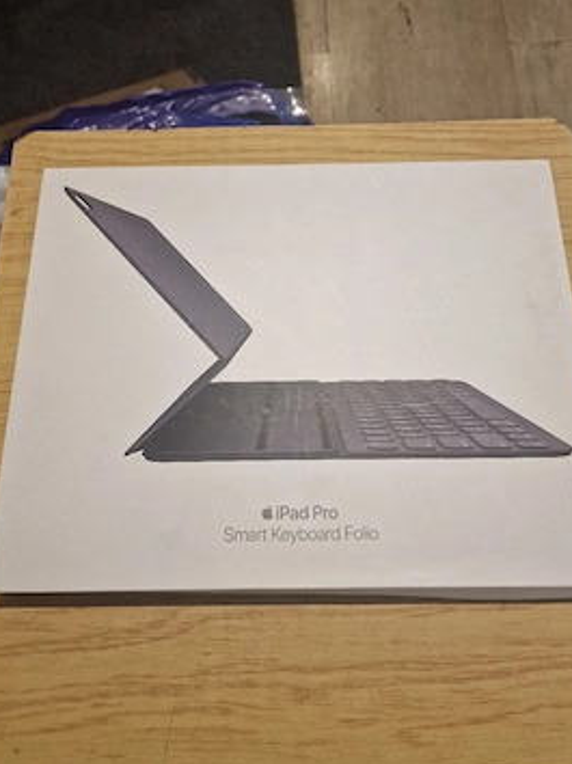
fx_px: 574
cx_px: 294
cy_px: 343
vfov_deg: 67.2
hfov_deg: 53.0
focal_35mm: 26
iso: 50
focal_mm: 6.4
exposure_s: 1/100
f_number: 1.8
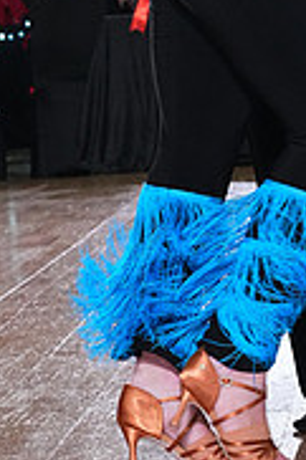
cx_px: 257
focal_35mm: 233
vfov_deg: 8.7
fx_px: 2976
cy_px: -174
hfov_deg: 5.9
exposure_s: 1/320
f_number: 8
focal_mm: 73
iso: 6400
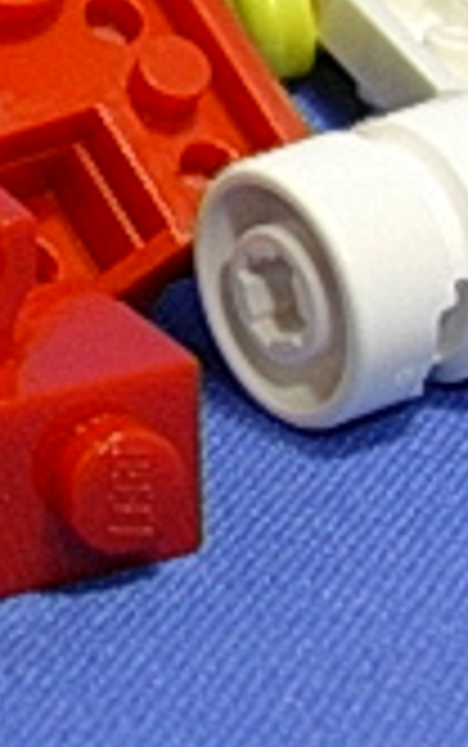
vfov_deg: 8.1
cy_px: -130
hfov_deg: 5.1
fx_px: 5236
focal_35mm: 257
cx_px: -189
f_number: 3.5
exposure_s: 1/13
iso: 70
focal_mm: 9.6
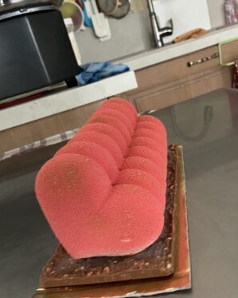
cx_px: 131
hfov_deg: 43.4
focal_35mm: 34
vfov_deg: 52.6
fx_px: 299
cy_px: 170
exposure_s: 1/30
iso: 640
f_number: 1.8
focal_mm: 4.25
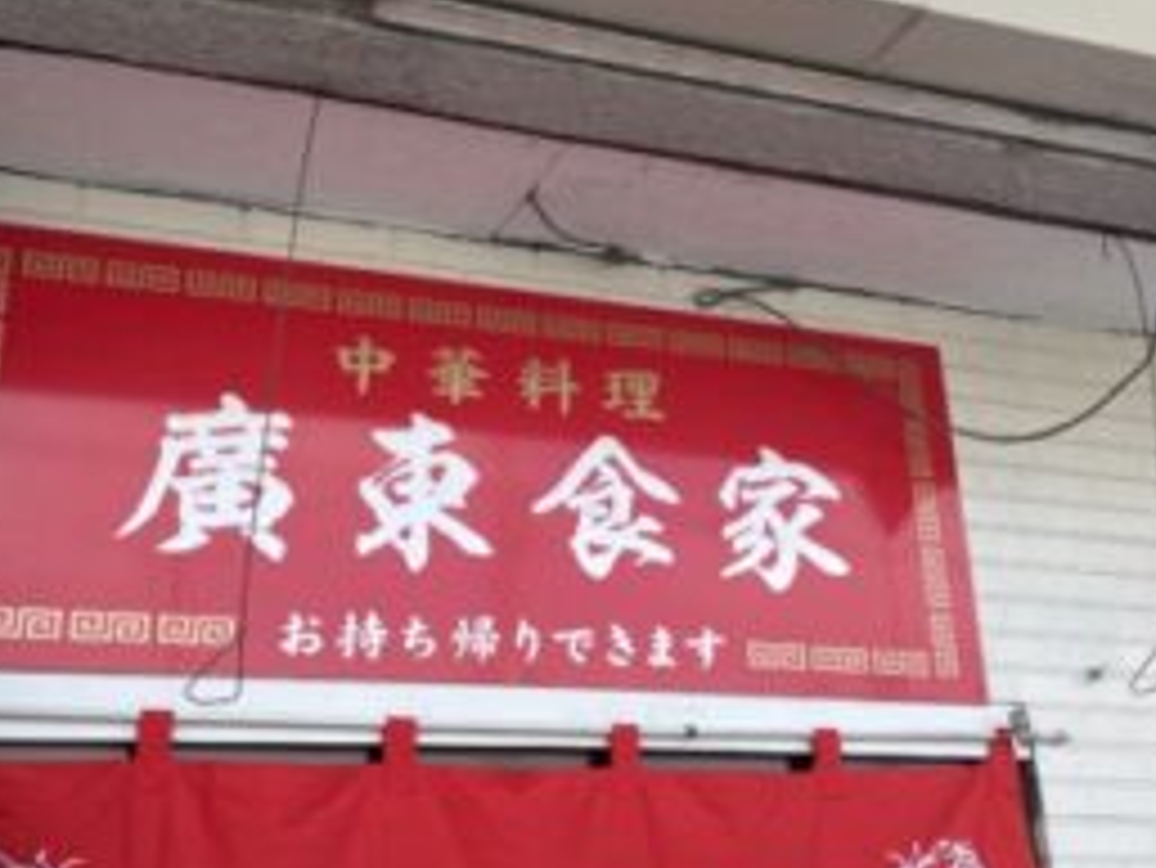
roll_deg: +3.1
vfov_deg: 29.5
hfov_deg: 38.9
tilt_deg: +25.4
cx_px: 587
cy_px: 288
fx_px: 1637
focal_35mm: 49
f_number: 1.6
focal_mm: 4.2
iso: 32
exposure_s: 1/749
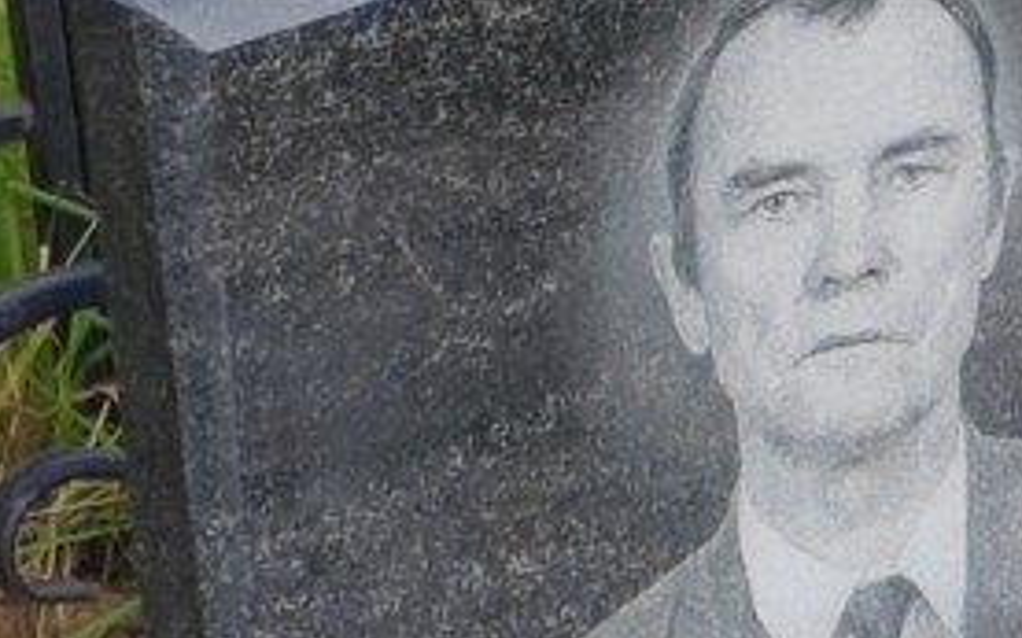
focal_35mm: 245
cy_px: 926
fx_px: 6823
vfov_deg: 5.3
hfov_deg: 8.4
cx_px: 1409
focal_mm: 5.52
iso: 100
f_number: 1.9
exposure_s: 1/610
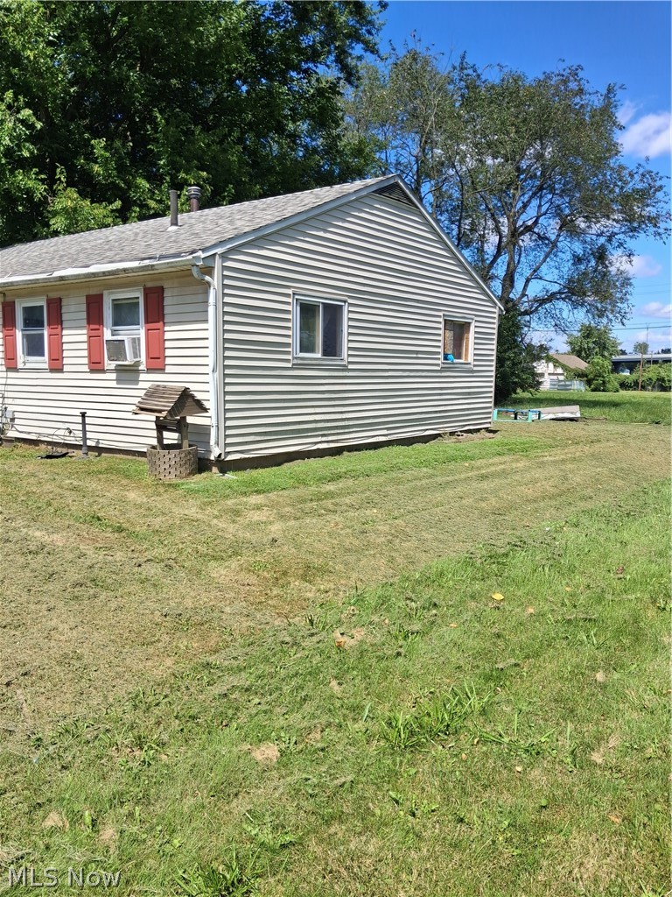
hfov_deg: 51.4
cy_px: 448
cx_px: 336
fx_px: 699
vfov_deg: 65.3
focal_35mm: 27
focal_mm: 4
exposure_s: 1/532
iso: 20
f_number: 1.8
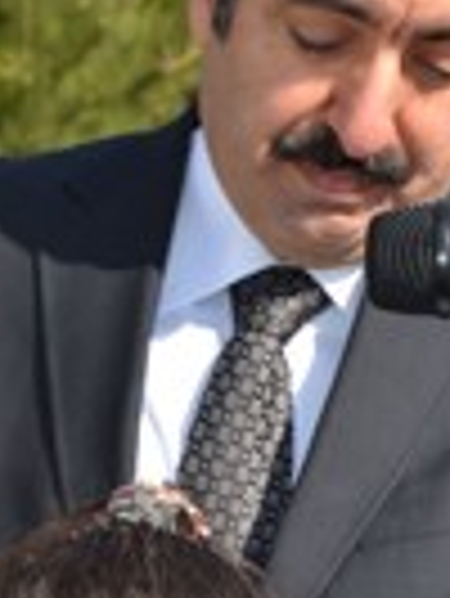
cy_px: 629
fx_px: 3357
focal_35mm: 194
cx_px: 83
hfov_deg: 7.7
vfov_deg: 10.1
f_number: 7.1
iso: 100
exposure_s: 1/250
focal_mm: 40
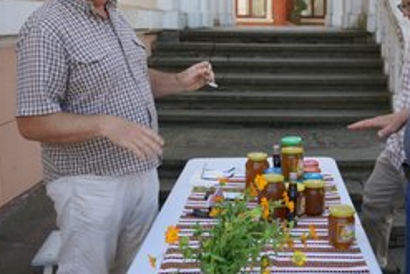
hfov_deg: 41.2
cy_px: 72
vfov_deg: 28.3
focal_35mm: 47
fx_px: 536
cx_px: 282
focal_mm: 29
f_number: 4
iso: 100
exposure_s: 1/160
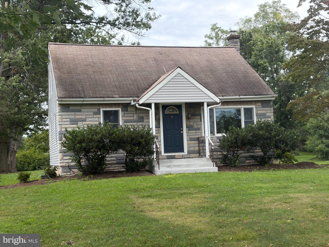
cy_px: 124
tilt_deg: +4.9
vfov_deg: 28.0
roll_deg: +3.3
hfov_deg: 36.8
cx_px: 164
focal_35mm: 52
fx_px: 494
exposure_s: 1/1156
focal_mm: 5.96
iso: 50
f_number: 1.6
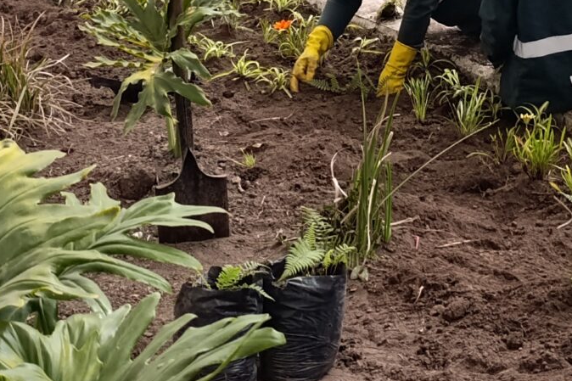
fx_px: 1445
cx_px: 467
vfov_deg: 14.6
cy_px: -45
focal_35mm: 91
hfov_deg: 22.1
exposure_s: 1/137
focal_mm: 6.14
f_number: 1.6
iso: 50
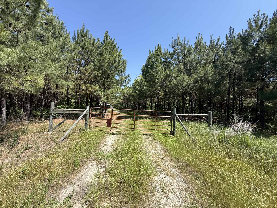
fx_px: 112
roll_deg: -1.6
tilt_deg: +2.9
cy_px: 104
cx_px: 138
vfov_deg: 85.7
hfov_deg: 102.1
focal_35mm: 14
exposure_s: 1/841
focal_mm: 2.22
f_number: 2.2
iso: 50
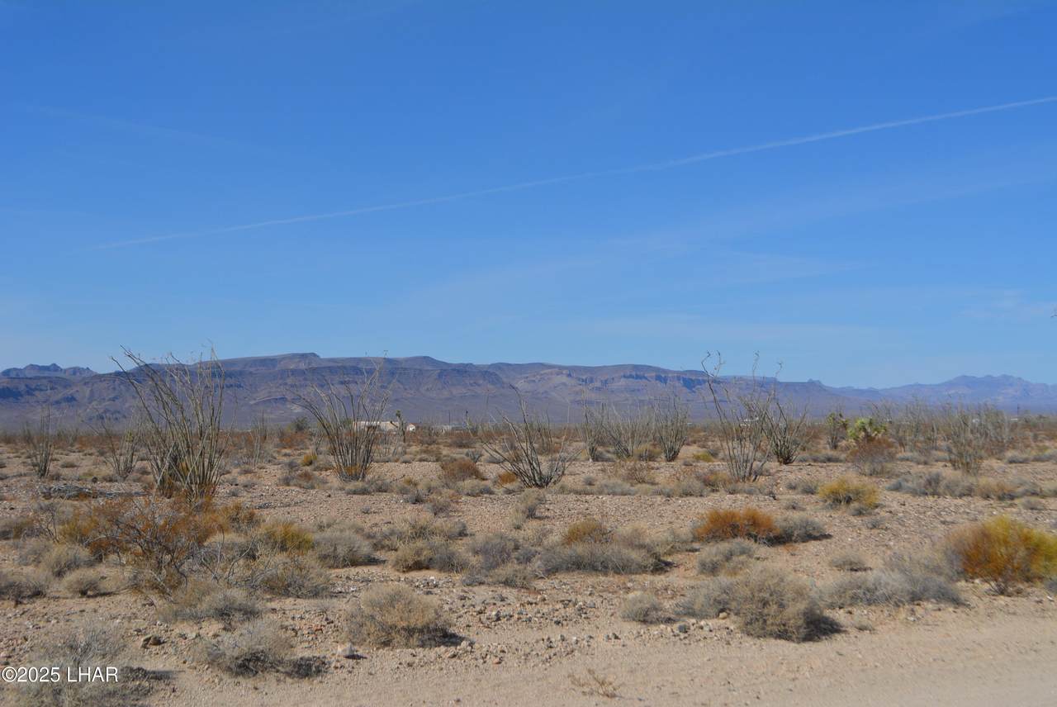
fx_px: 1411
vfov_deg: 28.1
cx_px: 528
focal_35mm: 48
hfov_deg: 41.1
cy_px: 354
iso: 400
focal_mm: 32
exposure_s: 1/2000
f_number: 7.1
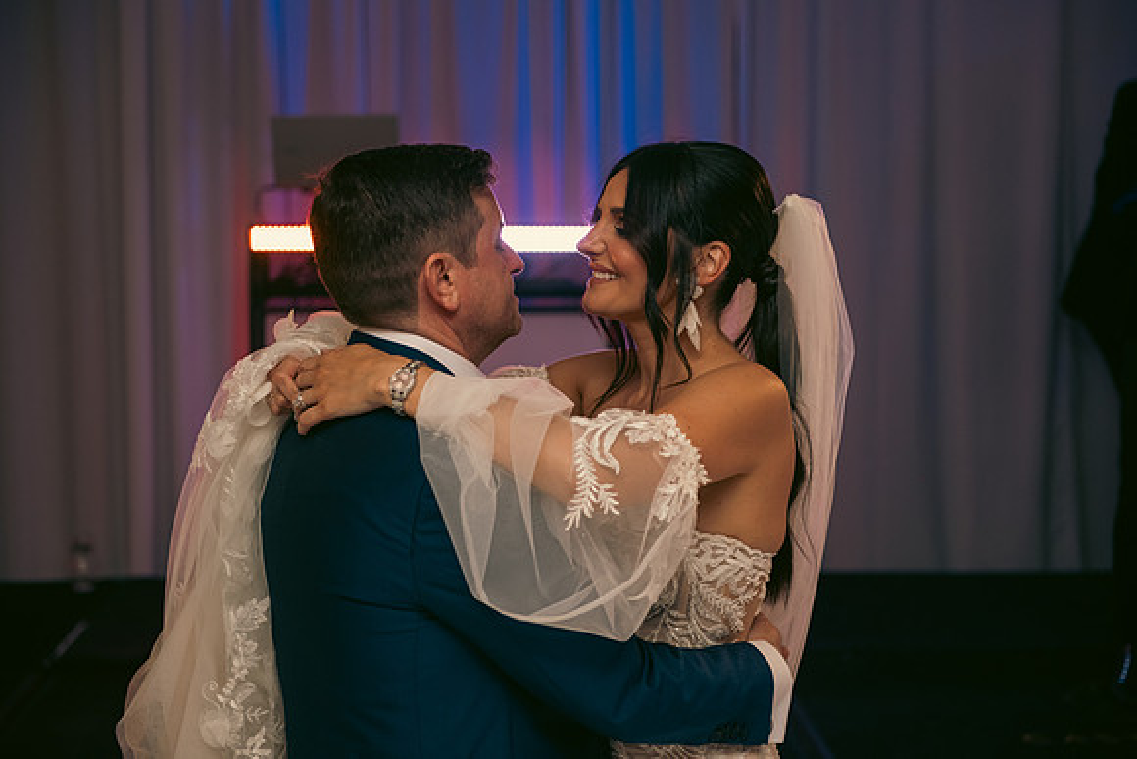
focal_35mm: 70
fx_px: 2211
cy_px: 380
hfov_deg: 28.8
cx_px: 568
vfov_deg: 19.5
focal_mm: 70
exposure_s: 1/160
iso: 640
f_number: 3.5
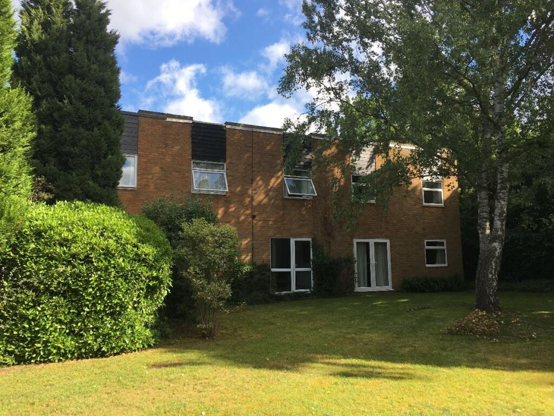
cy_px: 208
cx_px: 277
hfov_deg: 61.7
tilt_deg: +6.1
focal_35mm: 29
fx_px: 464
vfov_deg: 48.2
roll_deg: +1.3
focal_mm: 4.15
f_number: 2.2
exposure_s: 1/596
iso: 25
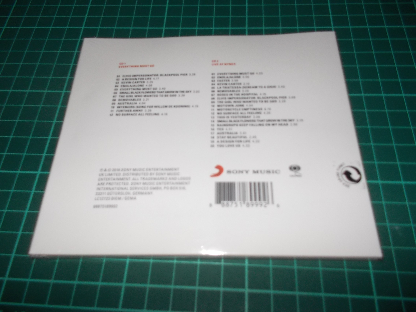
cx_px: 208
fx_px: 349
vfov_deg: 48.2
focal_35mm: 29
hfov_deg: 61.7
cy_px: 156
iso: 200
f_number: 3.3
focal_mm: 4.1
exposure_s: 1/30
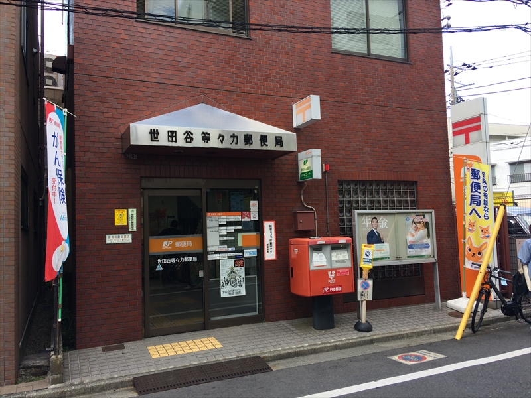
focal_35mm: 29
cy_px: 199
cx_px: 266
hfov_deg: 61.7
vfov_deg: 48.2
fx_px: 445
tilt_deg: +2.9
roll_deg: +0.4
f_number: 2.2
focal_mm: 4.15
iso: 32
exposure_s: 1/328
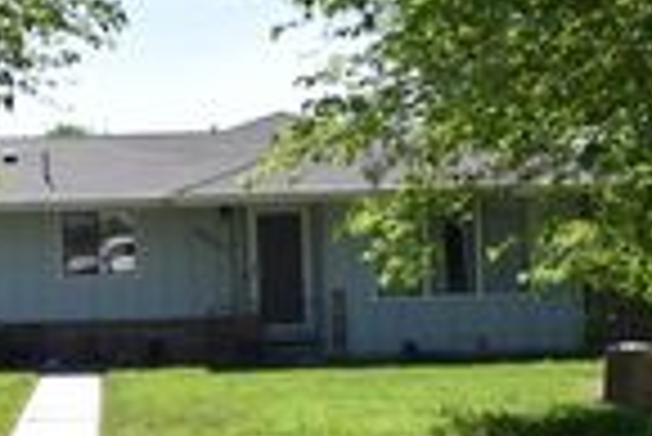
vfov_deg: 14.7
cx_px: 13
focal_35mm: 93
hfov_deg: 21.2
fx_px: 1686
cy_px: 200
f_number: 8
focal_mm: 18
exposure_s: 1/250
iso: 200
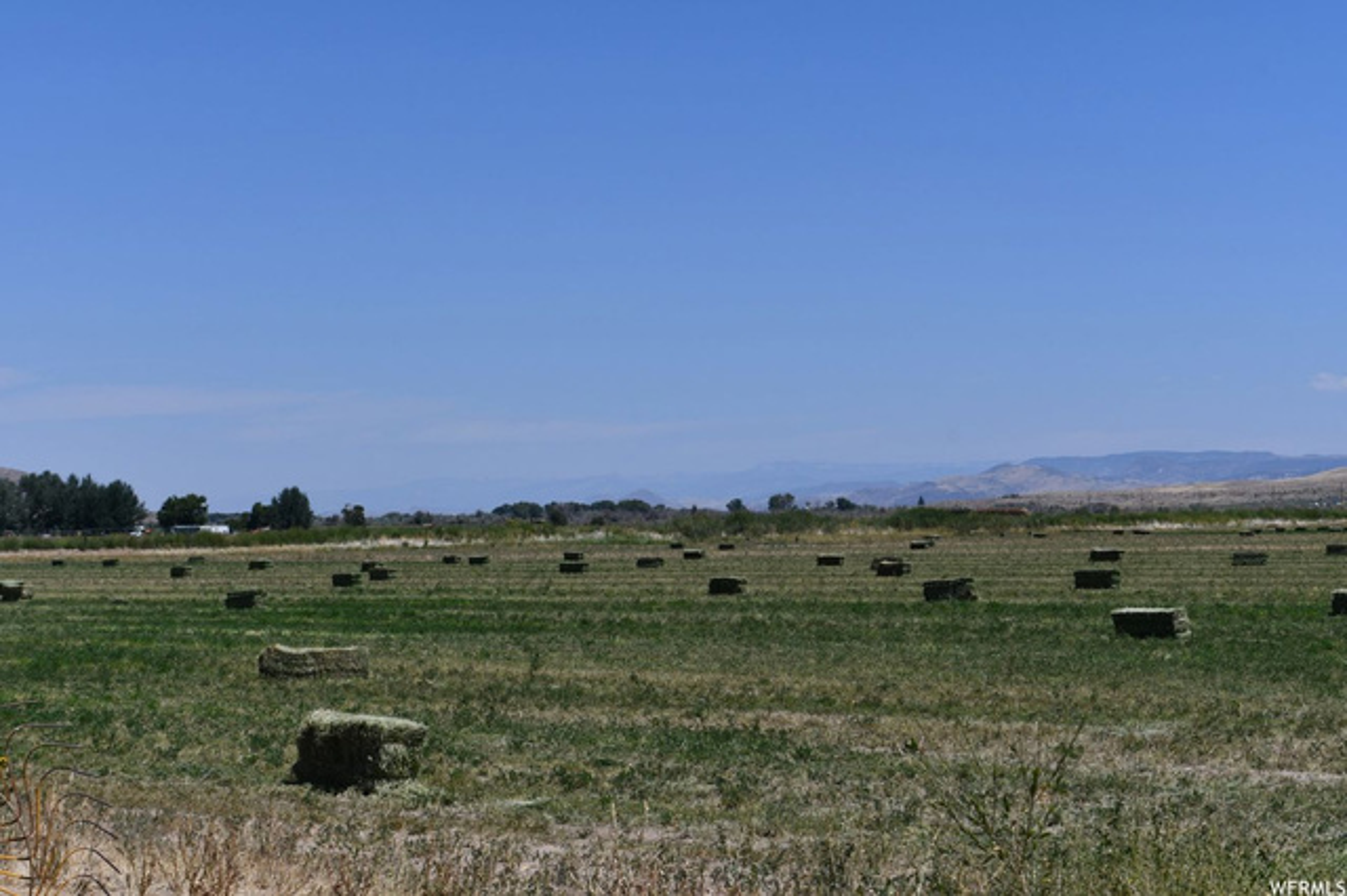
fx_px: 2692
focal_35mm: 72
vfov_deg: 18.9
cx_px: 674
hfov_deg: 28.1
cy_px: 448
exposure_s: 1/400
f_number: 10
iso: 100
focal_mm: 48
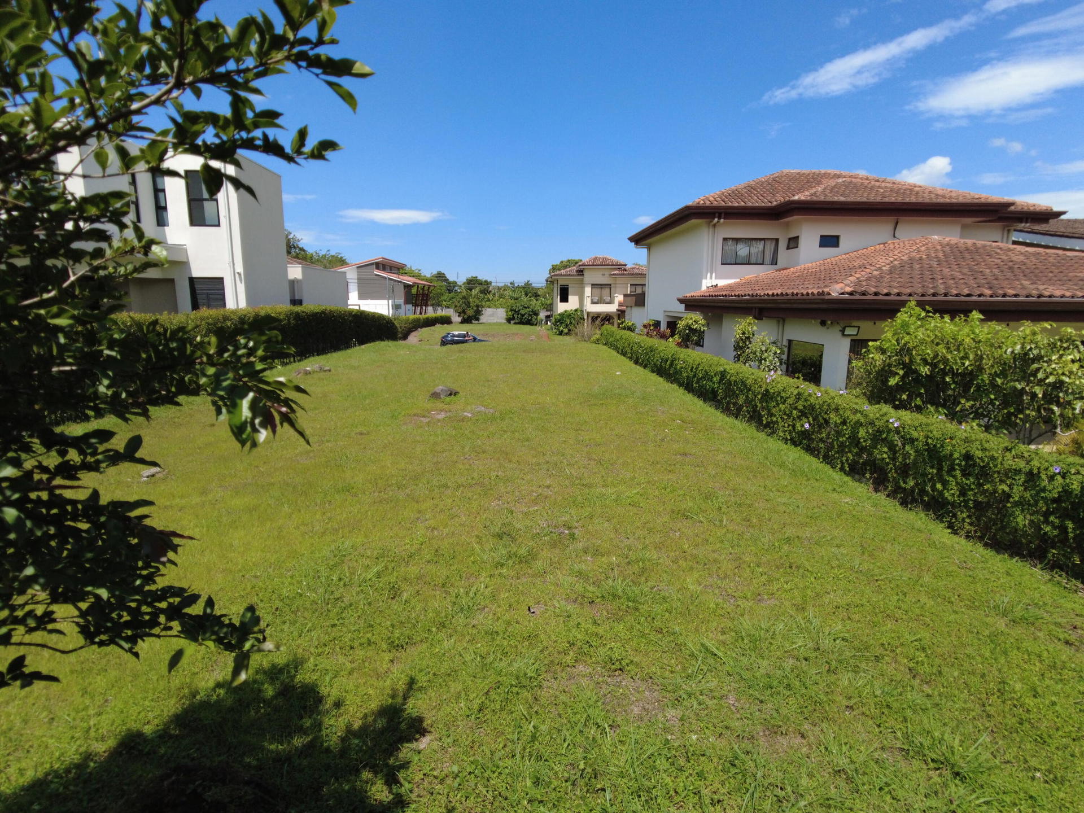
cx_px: 542
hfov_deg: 98.2
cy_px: 406
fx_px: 470
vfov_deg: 81.7
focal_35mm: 15
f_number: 1.8
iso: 100
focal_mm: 3.2
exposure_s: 1/1250
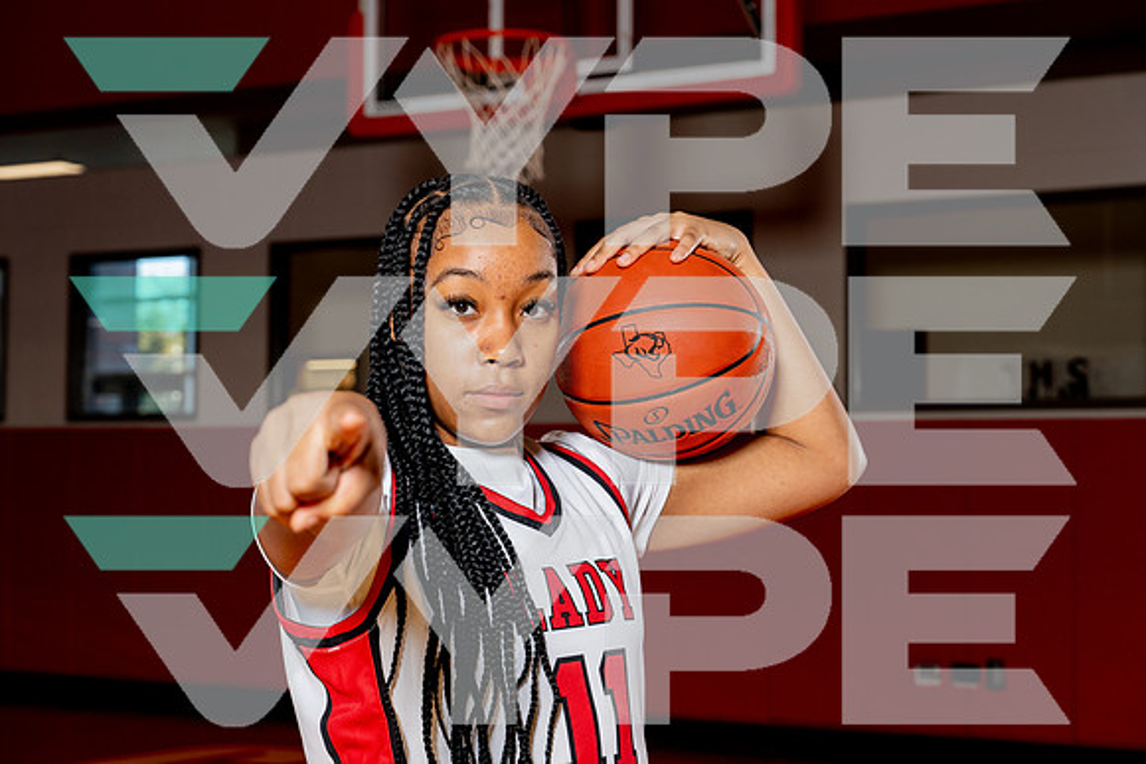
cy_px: 382
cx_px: 573
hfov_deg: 30.1
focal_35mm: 67
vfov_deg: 20.3
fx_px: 2133
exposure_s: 1/250
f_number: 5.6
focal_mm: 67
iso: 400
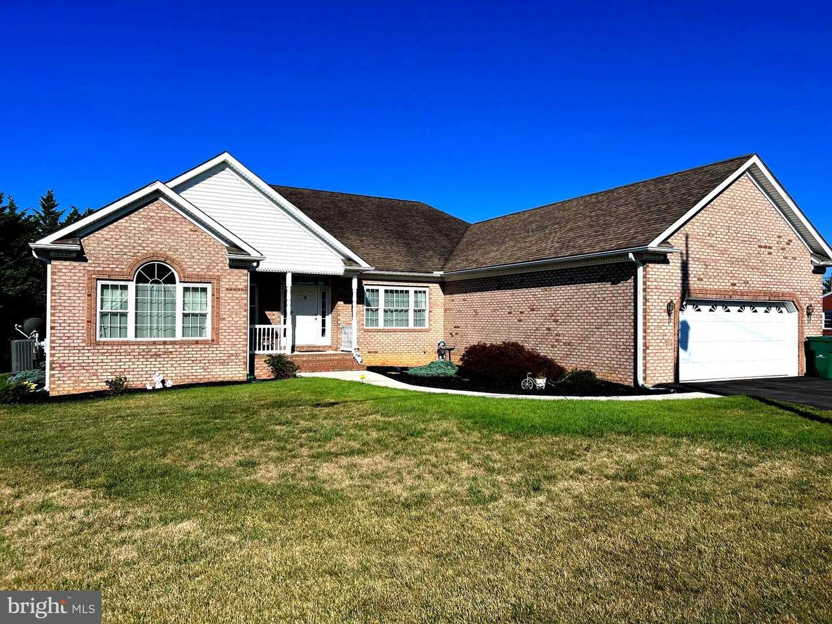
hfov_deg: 67.3
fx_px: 625
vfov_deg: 53.1
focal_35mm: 26
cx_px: 416
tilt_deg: +0.2
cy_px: 312
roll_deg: +0.5
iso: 50
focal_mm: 5.7
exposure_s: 1/6579
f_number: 1.5
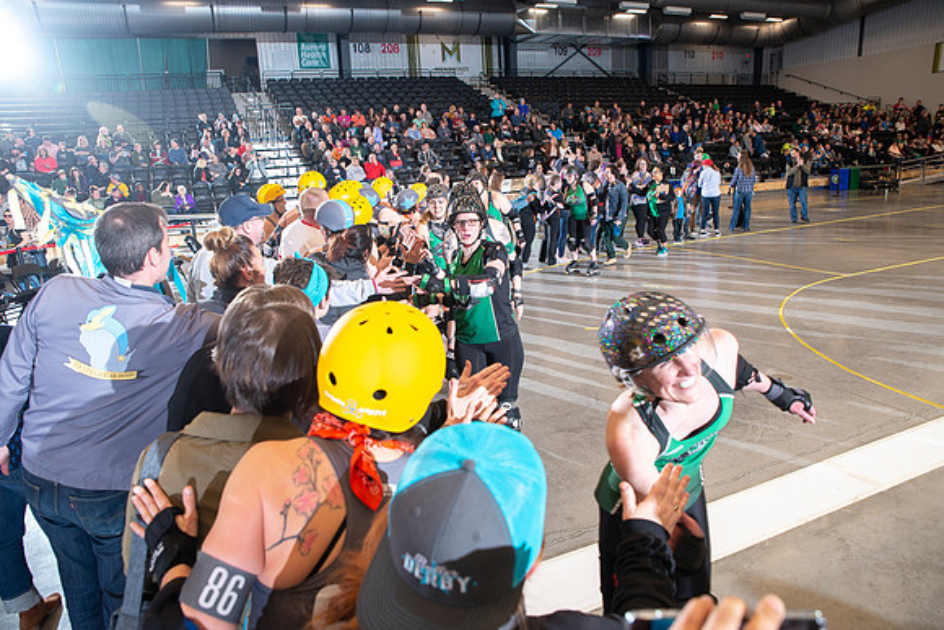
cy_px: 315
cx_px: 472
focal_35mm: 24
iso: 640
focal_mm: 24
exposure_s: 1/160
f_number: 6.3
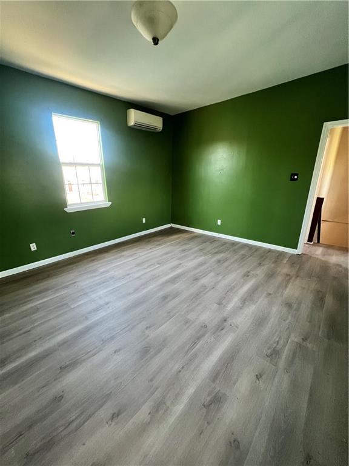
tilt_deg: -16.9
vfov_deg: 106.2
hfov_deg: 89.9
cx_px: 174
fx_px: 175
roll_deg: +0.4
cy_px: 233
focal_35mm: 13
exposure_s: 1/60
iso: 250
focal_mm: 1.57
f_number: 1.8
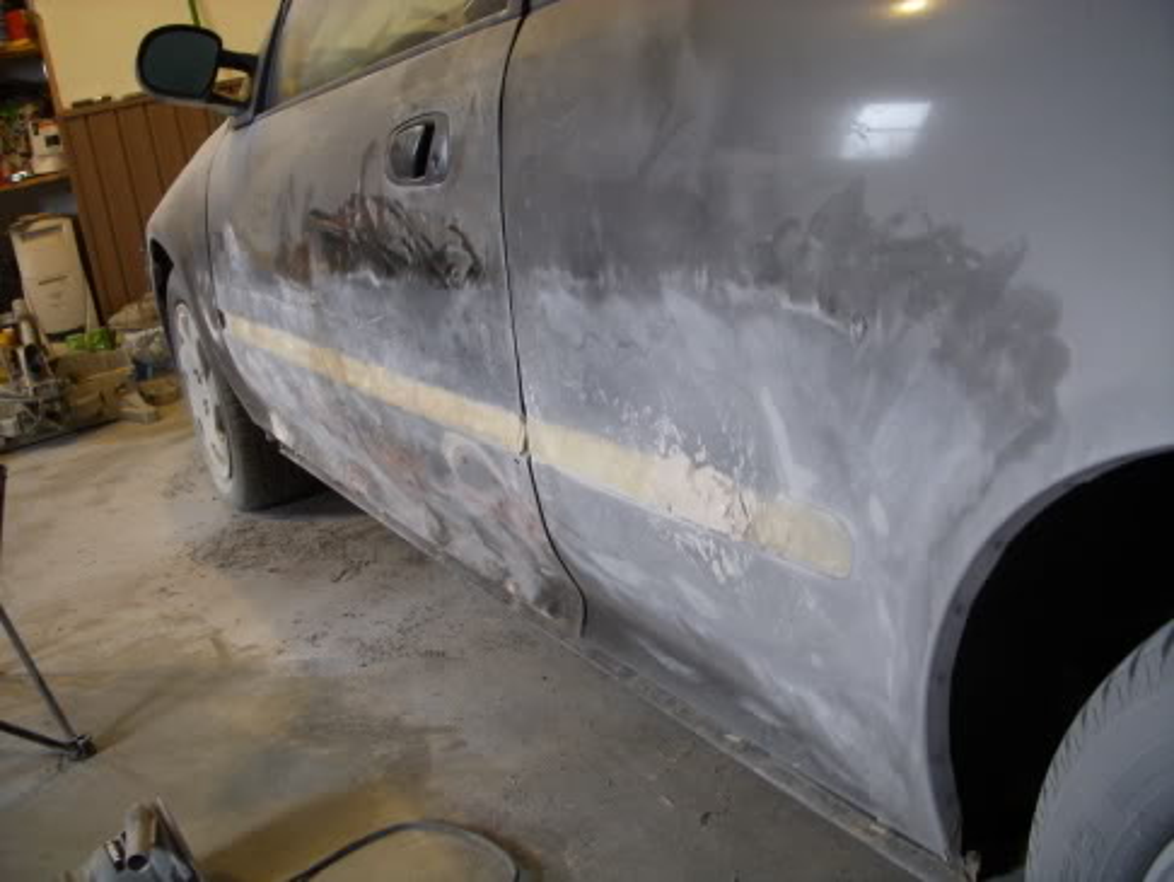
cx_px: 587
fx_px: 1289
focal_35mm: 38
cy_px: 441
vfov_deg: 37.8
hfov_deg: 49.0
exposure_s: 1/10
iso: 200
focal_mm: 6.3
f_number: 3.3
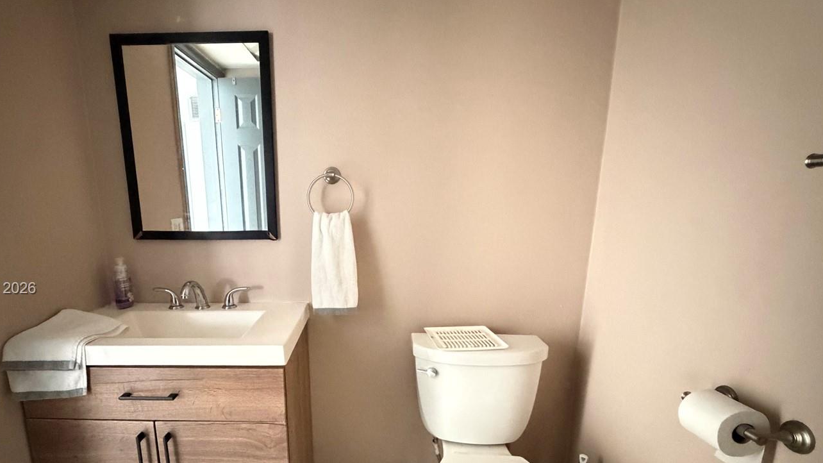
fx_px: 415
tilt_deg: -13.3
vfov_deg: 57.6
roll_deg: +0.9
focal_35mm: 19
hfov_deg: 88.9
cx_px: 349
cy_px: 289
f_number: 2.2
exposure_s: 1/30
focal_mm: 2.22
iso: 2000
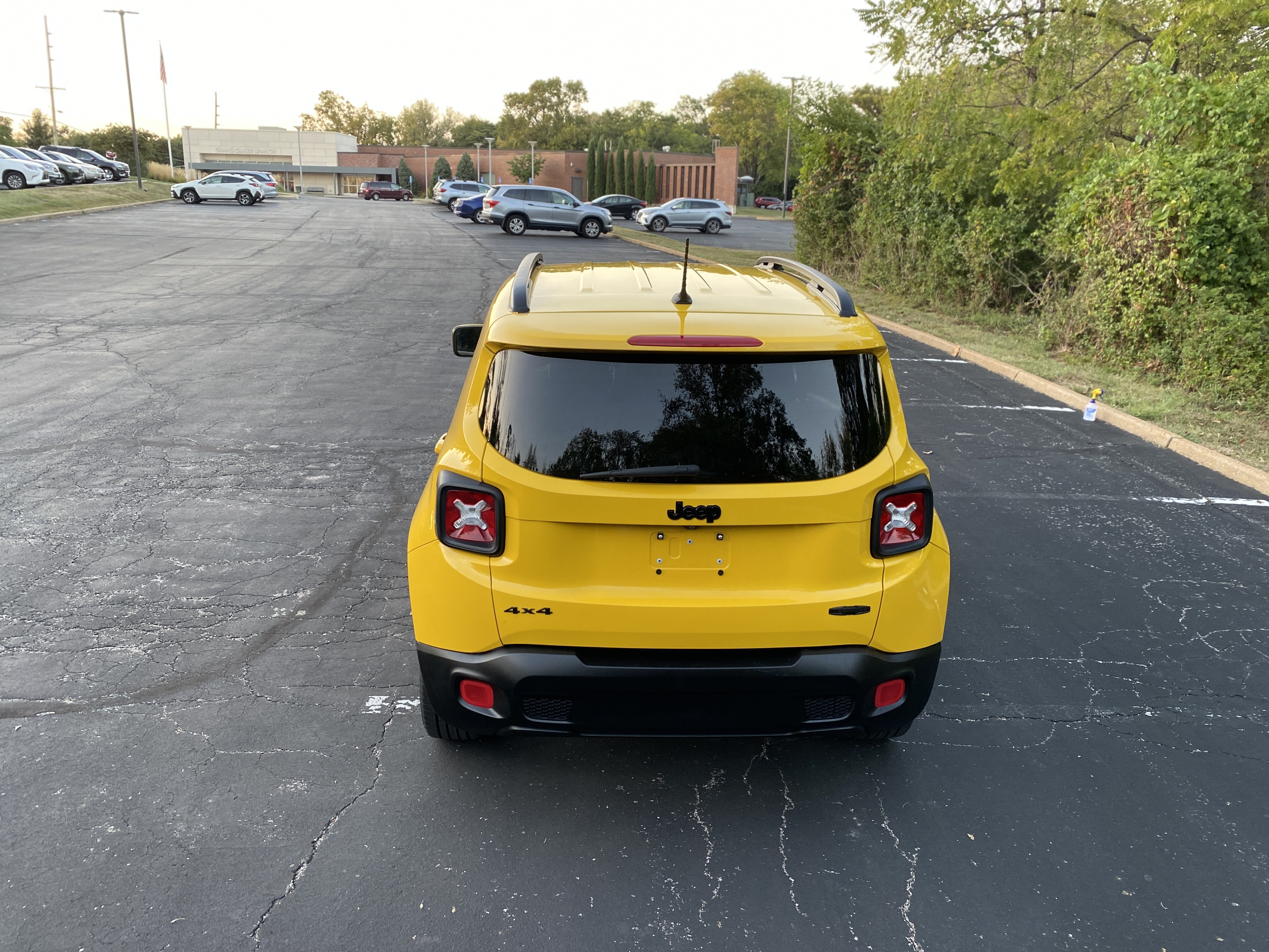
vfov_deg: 53.1
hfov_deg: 67.3
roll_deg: -1.0
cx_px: 634
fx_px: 953
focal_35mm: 26
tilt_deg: -15.8
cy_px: 476
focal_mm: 4.25
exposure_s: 1/106
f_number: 1.8
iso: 125
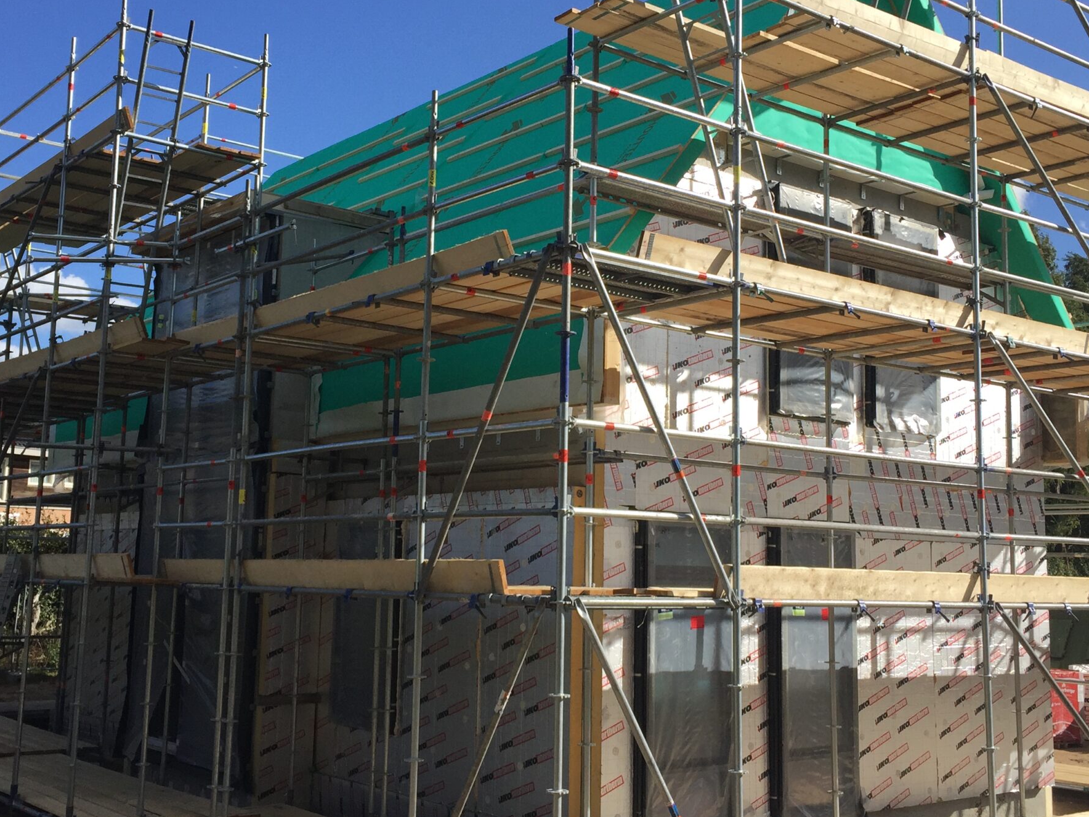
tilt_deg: +9.5
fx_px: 1321
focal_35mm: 42
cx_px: 540
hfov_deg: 44.8
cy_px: 391
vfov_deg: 34.3
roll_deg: -1.4
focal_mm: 4.15
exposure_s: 1/2475
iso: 32
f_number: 2.2
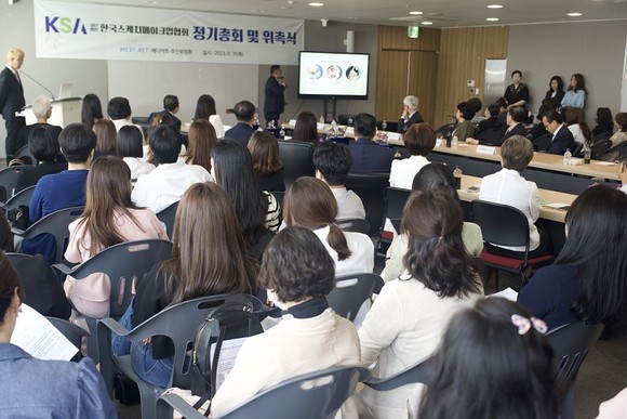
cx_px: 314
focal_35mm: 39
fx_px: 679
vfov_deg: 34.2
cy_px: 210
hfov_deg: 49.5
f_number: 4
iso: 2000
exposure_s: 1/160
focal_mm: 39
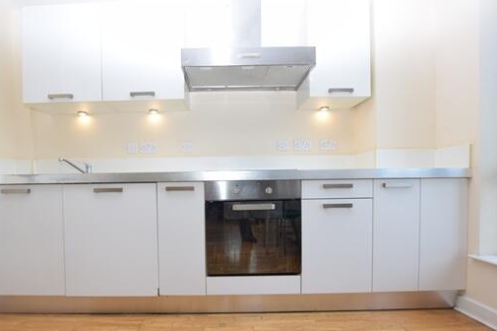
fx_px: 262
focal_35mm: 19
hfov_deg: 86.5
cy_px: 197
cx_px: 216
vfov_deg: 64.0
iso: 400
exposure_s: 1/160
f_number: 6.3
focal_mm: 10
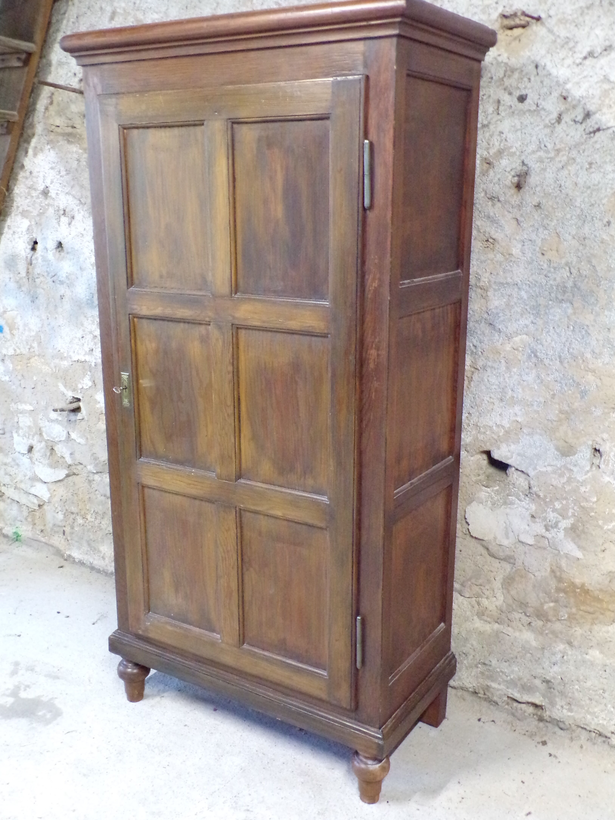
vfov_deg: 53.9
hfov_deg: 41.8
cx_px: 293
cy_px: 398
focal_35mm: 34
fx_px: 805
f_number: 3.2
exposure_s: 1/14
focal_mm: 5.8
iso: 800
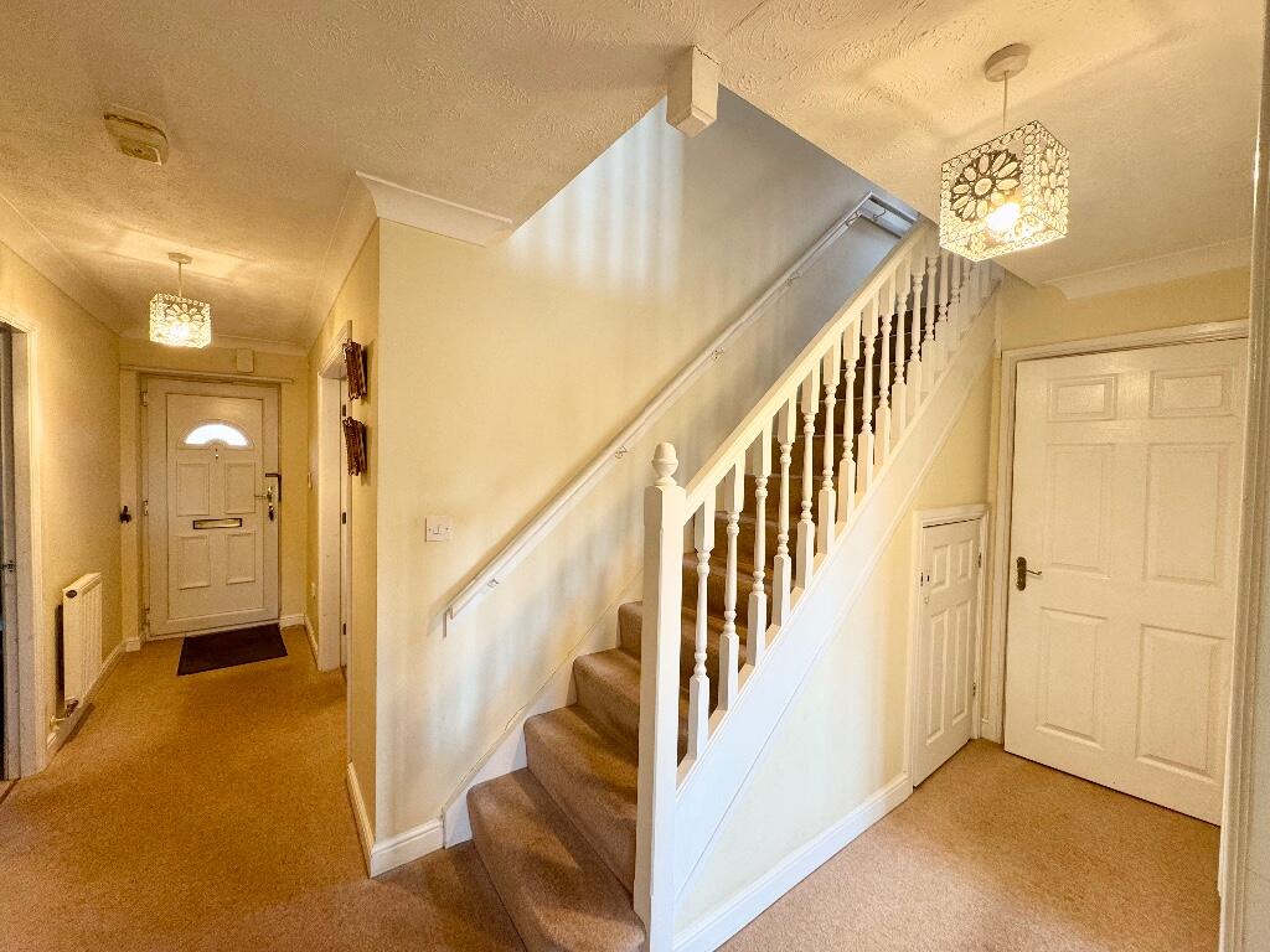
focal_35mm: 14
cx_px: 635
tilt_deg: -1.6
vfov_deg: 85.7
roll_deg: -0.7
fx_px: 514
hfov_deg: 102.1
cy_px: 476
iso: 125
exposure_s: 1/100
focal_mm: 2.22
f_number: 2.2
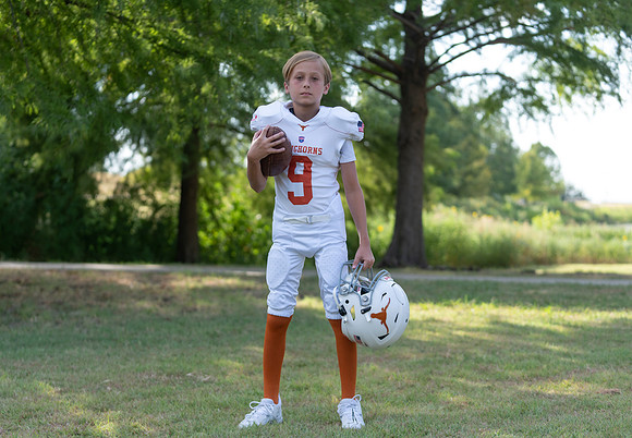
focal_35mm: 78
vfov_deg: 18.0
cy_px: 214
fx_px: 1379
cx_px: 314
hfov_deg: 25.8
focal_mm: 70
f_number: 2.8
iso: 100
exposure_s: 1/400
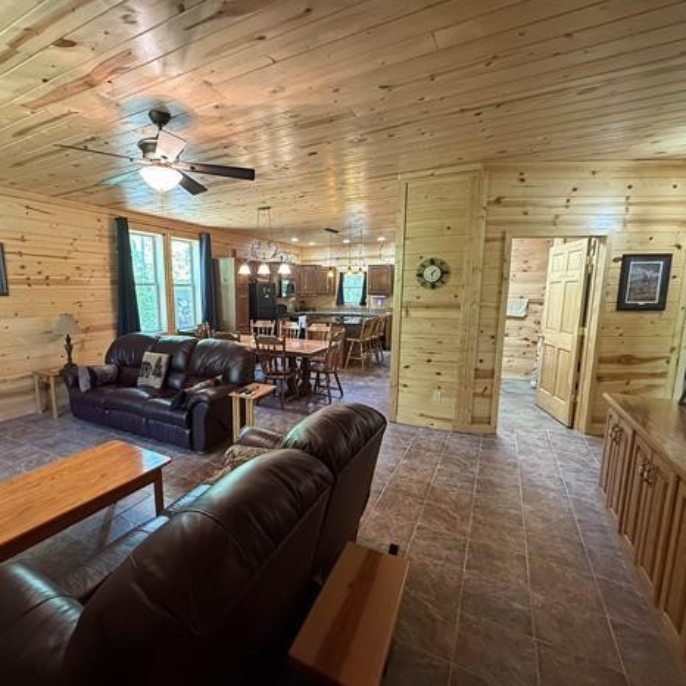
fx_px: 381
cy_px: 344
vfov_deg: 84.0
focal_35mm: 17
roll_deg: +0.2
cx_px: 283
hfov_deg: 83.2
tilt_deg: -8.9
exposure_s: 1/60
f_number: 2.2
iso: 640
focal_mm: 2.22
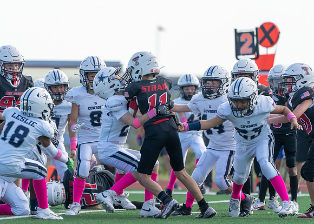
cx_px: 157
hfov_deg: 4.8
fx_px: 3709
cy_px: 112
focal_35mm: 416
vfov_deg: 3.5
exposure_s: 1/1250
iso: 500
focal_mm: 397
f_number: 5.6
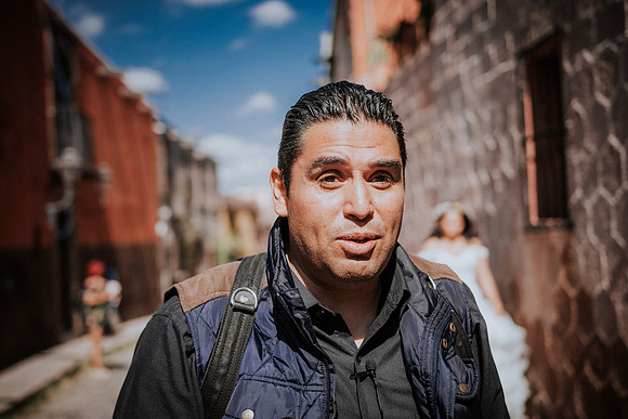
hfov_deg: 37.8
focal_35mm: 52
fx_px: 916
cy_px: 210
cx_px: 314
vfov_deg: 25.8
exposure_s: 1/4000
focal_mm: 35
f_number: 1.8
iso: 100
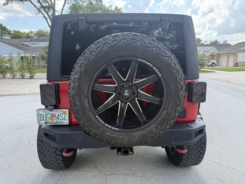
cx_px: 122
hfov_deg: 71.6
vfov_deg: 56.8
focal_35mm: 24
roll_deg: +0.5
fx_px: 170
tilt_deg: -10.6
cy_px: 92
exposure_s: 1/702
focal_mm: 6.76
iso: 80
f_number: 1.78
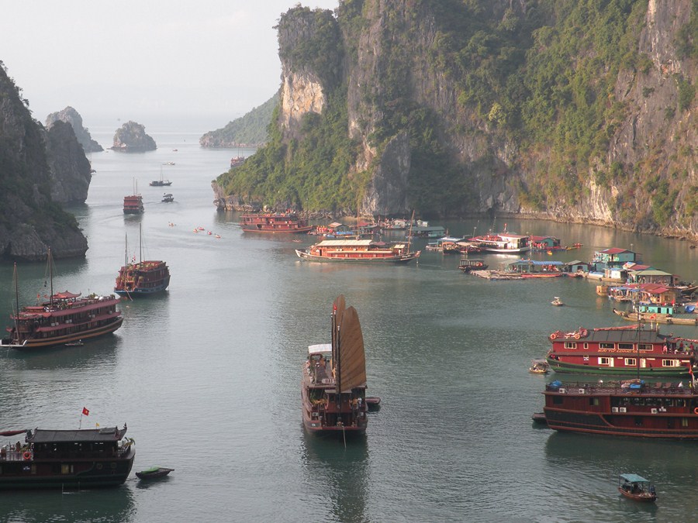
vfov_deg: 14.6
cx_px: 349
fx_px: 2037
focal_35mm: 101
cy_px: 262
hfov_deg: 19.4
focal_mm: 17.9
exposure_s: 1/158
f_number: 5
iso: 64
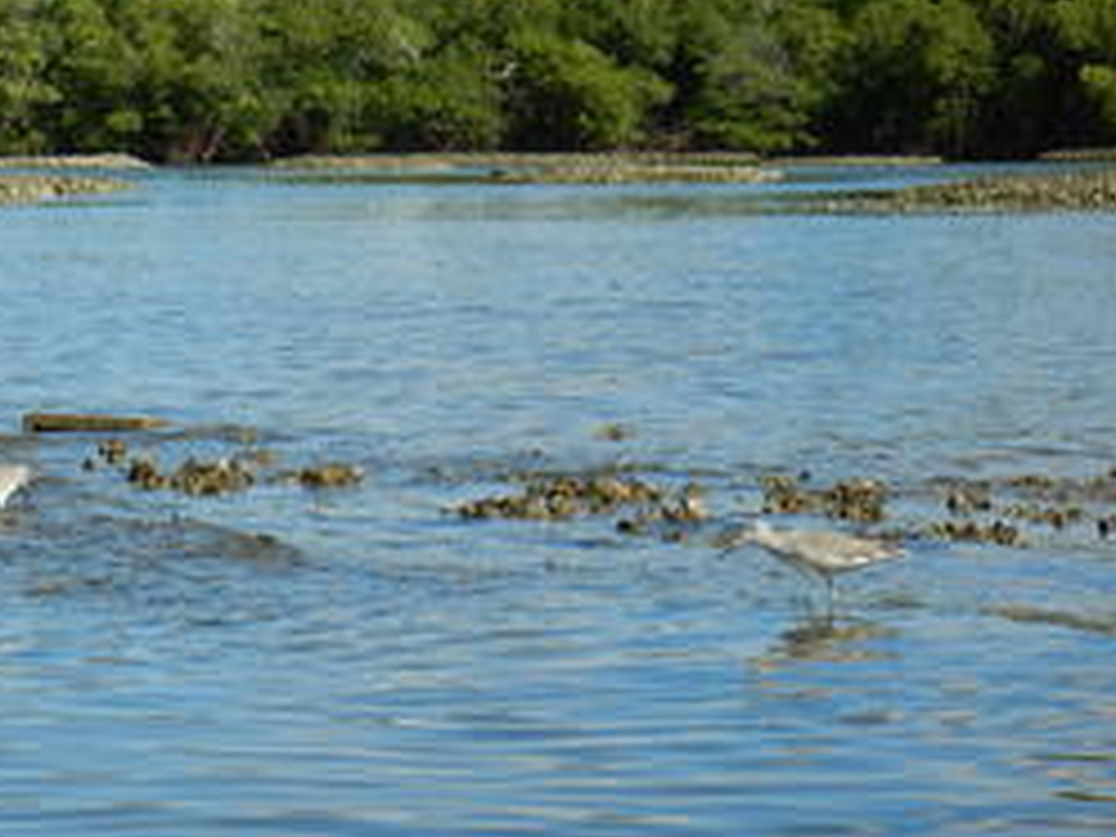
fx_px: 4062
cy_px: 396
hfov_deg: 15.5
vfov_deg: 11.8
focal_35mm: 126
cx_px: 220
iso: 125
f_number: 4.6
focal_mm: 14.1
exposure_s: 1/800
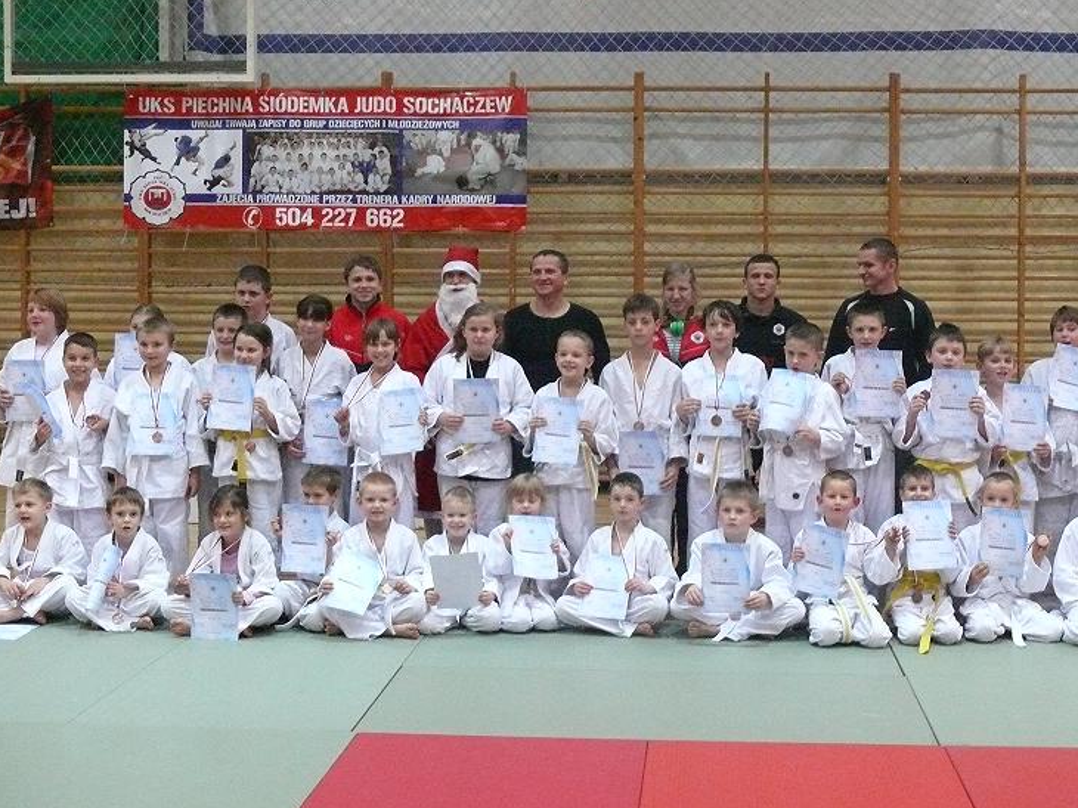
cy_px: 334
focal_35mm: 55
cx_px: 620
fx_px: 1712
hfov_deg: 34.9
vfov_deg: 26.5
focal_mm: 9.4
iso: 800
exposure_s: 1/100
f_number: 3.2
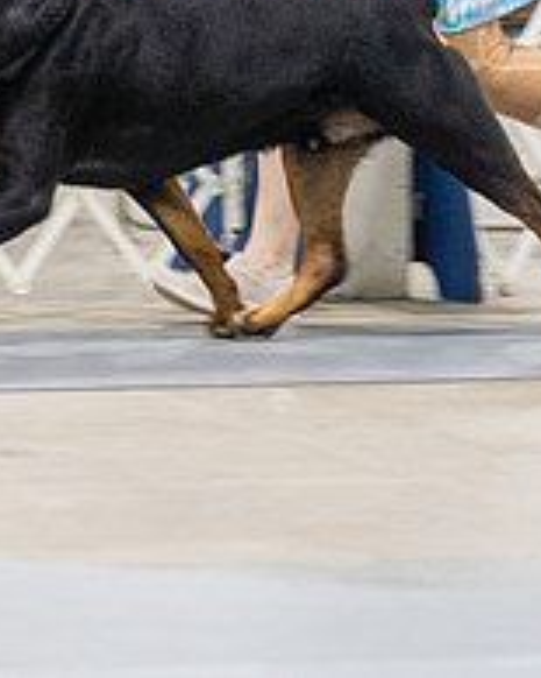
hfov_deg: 4.0
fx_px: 7772
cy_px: 5
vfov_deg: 5.0
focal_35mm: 388
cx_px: -21
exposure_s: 1/160
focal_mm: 138
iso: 2500
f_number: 2.8
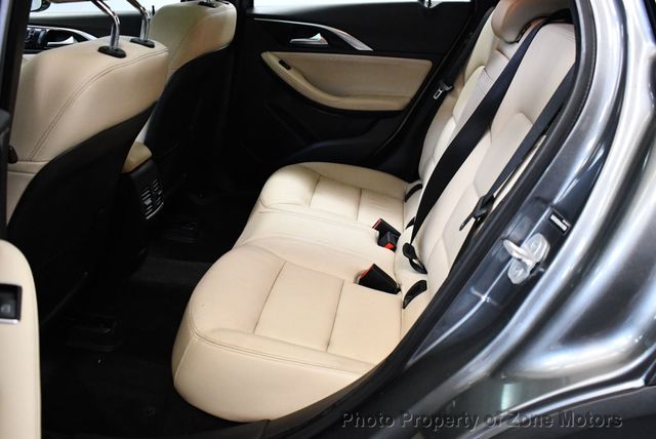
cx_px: 328
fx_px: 657
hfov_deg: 53.1
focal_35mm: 36
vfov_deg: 36.9
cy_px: 220
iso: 2500
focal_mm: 18
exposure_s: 1/125
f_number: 3.5
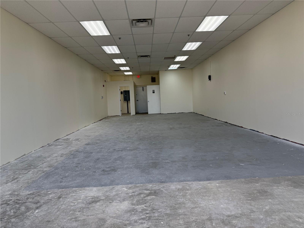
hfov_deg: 71.6
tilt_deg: -4.0
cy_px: 114
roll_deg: +2.8
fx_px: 211
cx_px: 152
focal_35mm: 24
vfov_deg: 56.8
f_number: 1.78
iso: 100
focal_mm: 6.76
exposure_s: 1/478
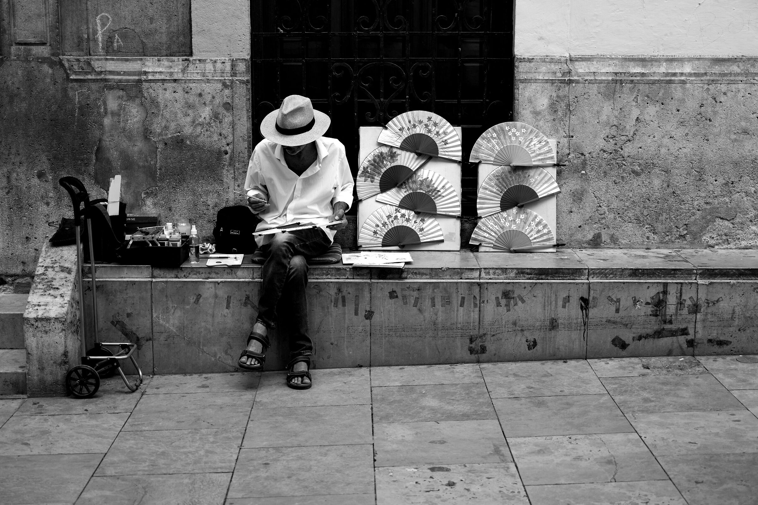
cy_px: 252
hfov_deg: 38.2
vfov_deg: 26.0
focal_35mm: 52
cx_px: 379
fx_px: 1095
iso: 100
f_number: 4
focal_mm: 52
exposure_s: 1/400
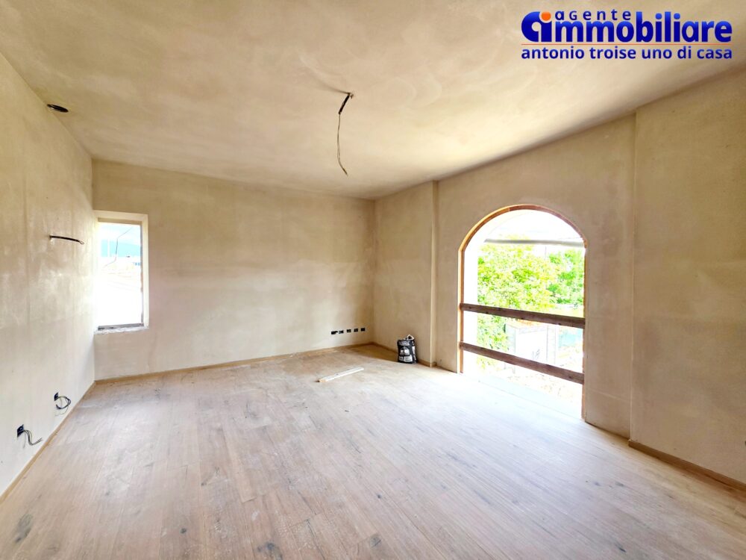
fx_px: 280
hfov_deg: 106.2
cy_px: 280
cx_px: 373
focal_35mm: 13
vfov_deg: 89.9
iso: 25
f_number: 1.9
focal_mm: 2.2
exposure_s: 1/100
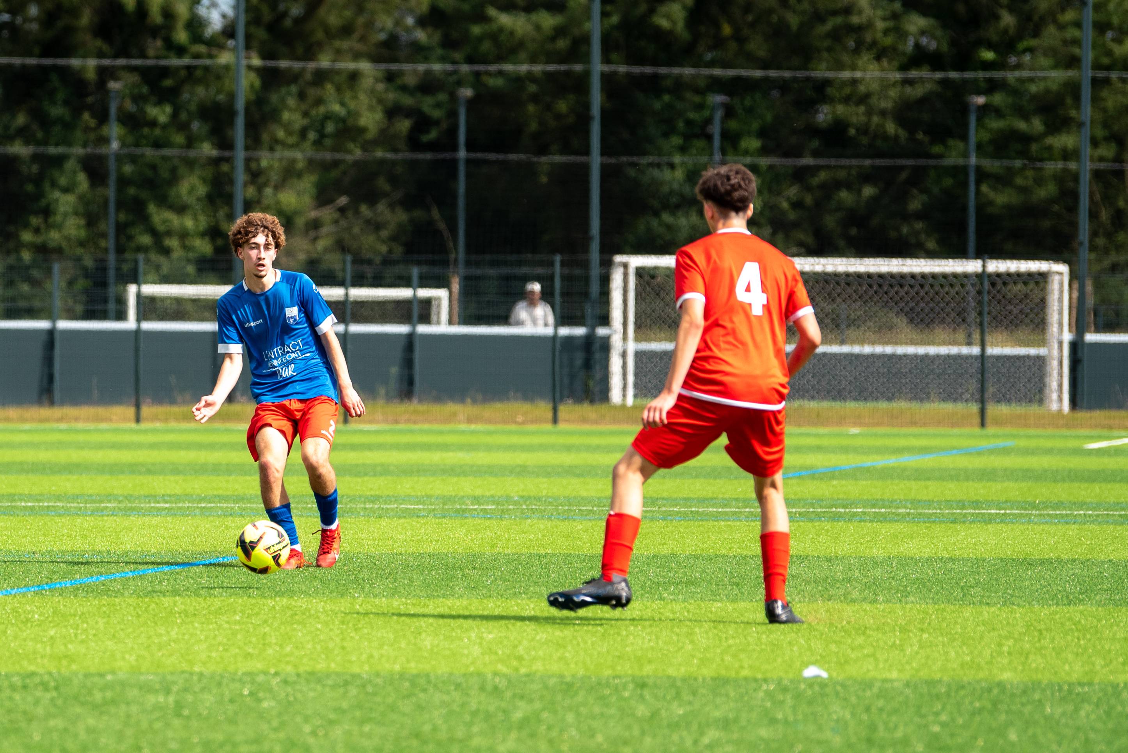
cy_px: 251
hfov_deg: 7.1
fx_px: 9129
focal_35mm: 291
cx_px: 265
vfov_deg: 4.7
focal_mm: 140
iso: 200
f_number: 2.8
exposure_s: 1/4000
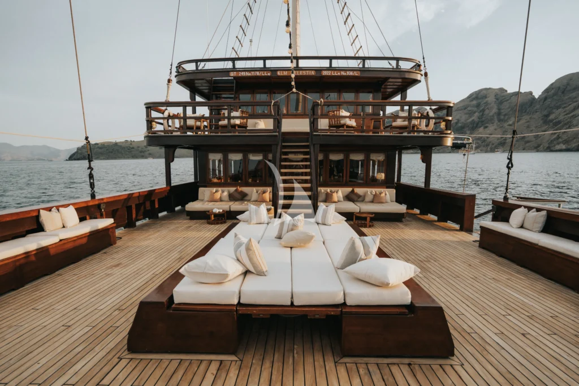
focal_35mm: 16
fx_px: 257
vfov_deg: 73.8
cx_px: 290
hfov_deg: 96.7
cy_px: 193
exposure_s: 1/800
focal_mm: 16
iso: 320
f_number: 4
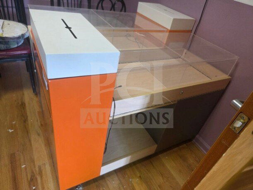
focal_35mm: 23
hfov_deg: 73.9
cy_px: 95
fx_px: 168
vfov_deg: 58.9
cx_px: 126
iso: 400
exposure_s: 1/120
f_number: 1.7
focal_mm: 6.3
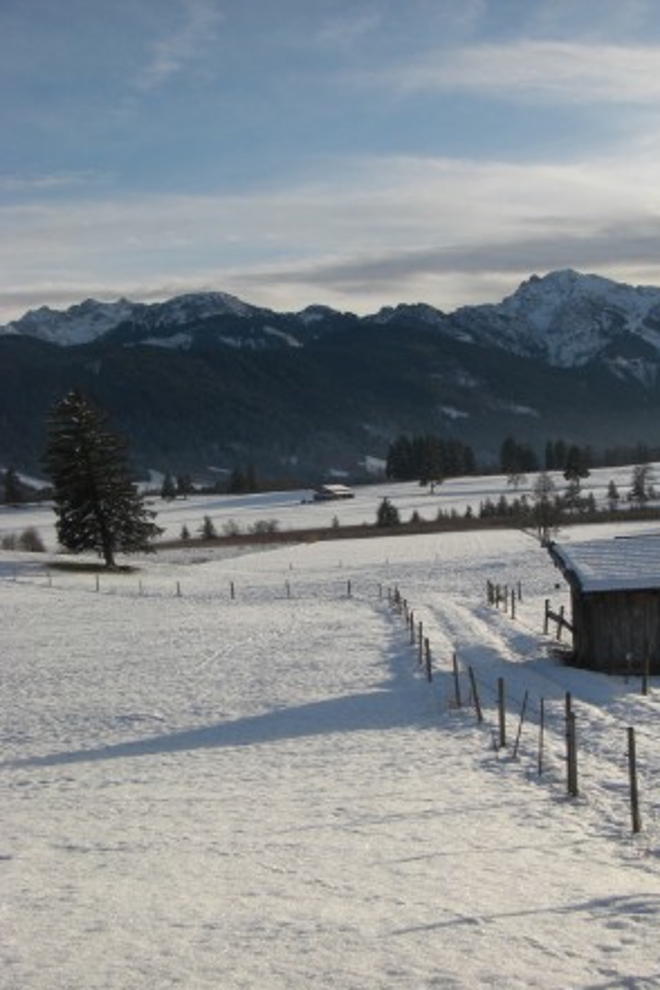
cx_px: 376
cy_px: 503
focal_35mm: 53
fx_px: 1457
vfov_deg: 37.5
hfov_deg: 25.5
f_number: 5
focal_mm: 8.4
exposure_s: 1/320
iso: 64
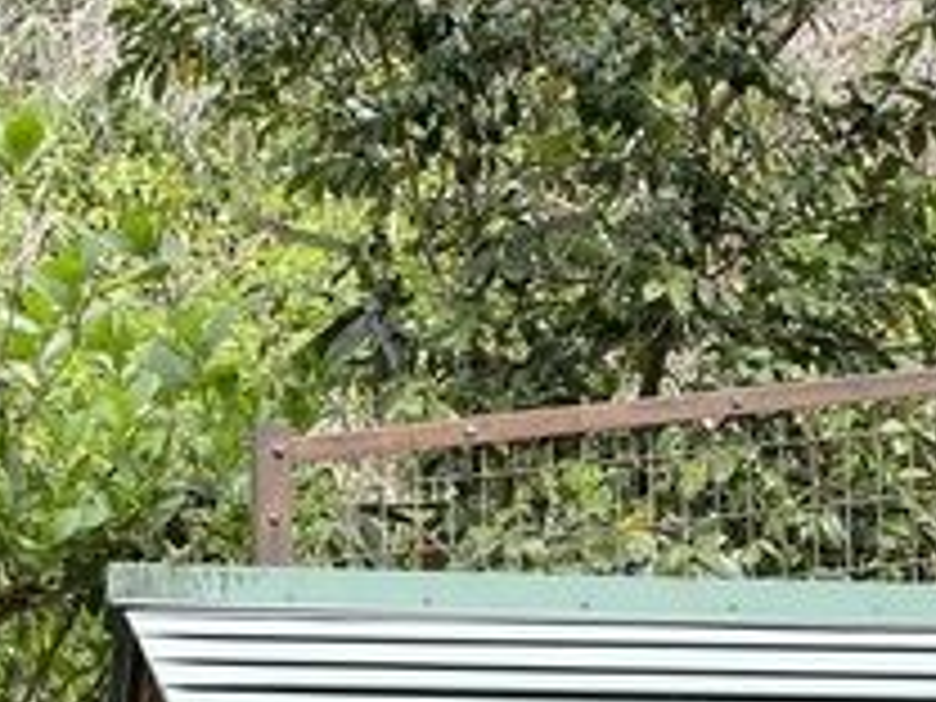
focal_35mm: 102
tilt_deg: +7.4
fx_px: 2758
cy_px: 1118
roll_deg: +1.4
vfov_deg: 13.5
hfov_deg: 19.1
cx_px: 200
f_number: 1.6
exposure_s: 1/493
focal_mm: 4.2
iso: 32
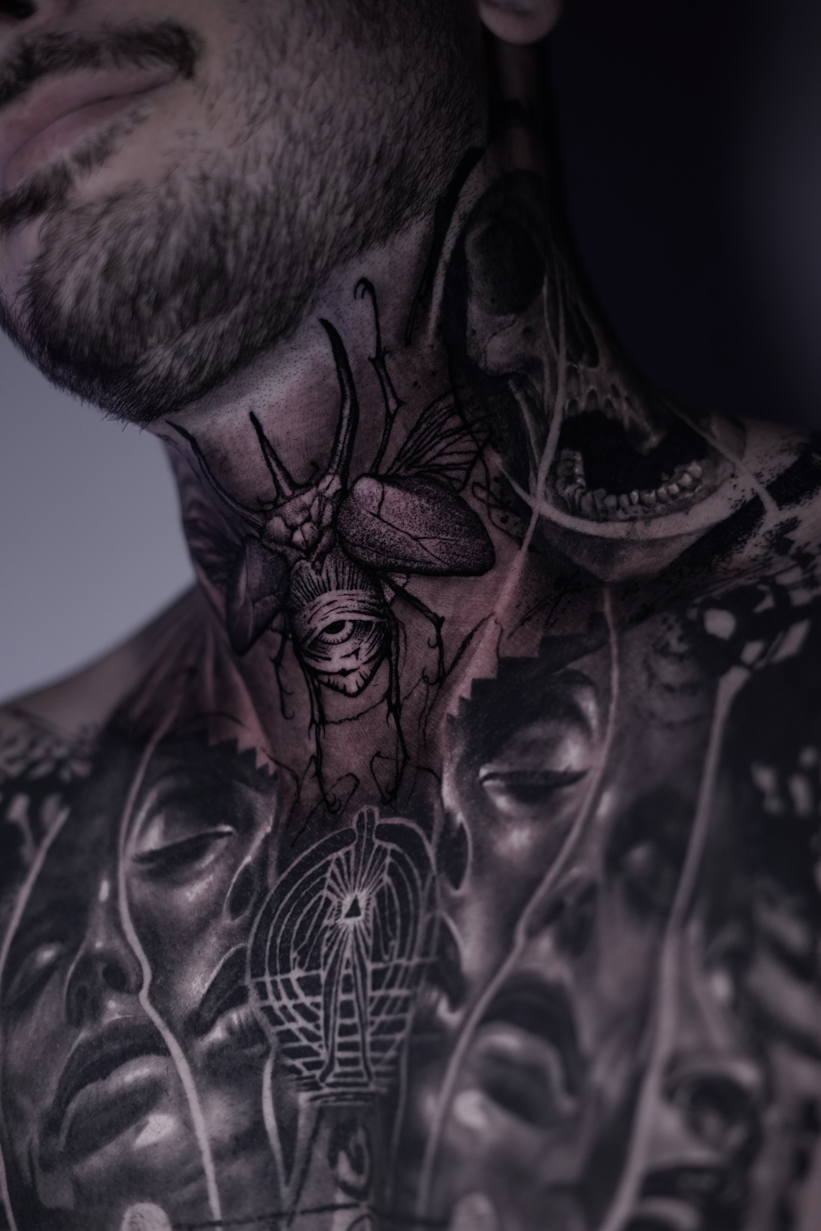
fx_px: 1710
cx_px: 410
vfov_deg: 39.6
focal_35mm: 50
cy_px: 616
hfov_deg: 27.0
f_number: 2.5
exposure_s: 1/250
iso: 1000
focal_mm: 50
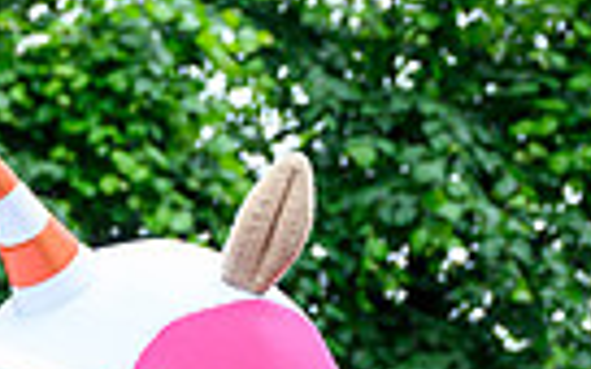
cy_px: 993
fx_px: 3576
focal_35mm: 222
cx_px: -464
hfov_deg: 9.0
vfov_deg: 5.6
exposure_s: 1/400
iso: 500
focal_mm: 41
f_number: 4.5
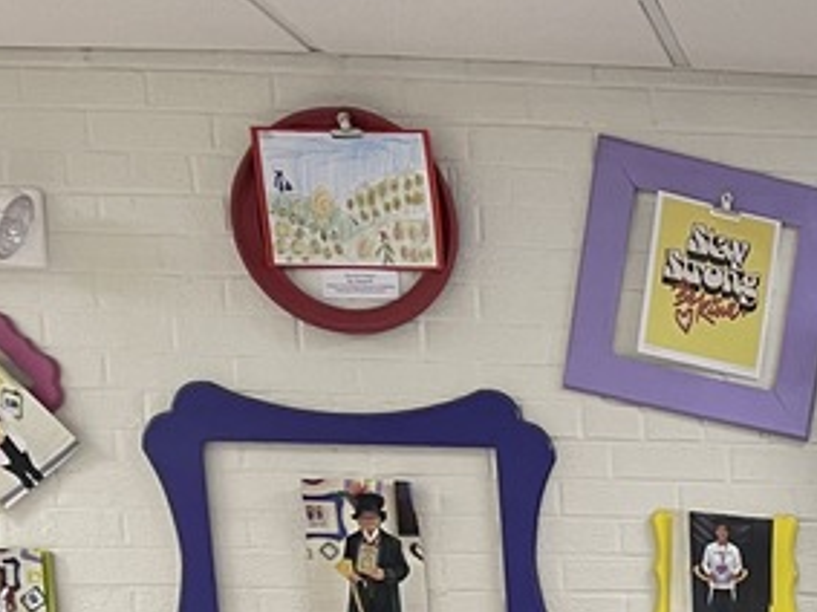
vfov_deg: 14.1
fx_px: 2218
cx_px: 1308
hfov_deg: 18.0
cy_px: 1080
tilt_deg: -11.7
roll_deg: +0.1
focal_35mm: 94
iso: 100
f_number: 1.6
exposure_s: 1/60
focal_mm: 5.1
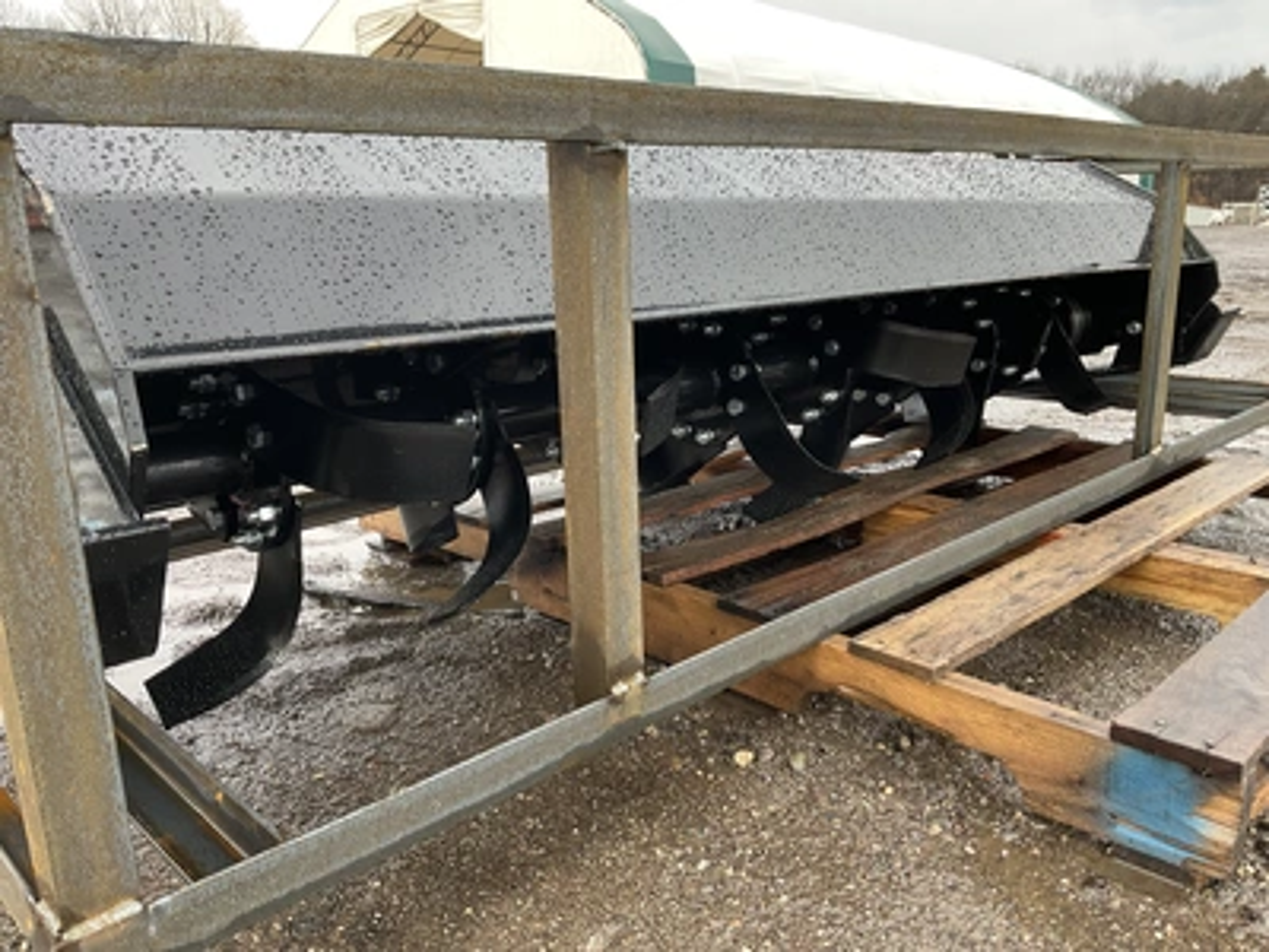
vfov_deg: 48.2
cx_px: 634
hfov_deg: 61.7
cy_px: 476
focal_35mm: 29
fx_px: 1063
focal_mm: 3
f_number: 1.8
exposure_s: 1/122
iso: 32
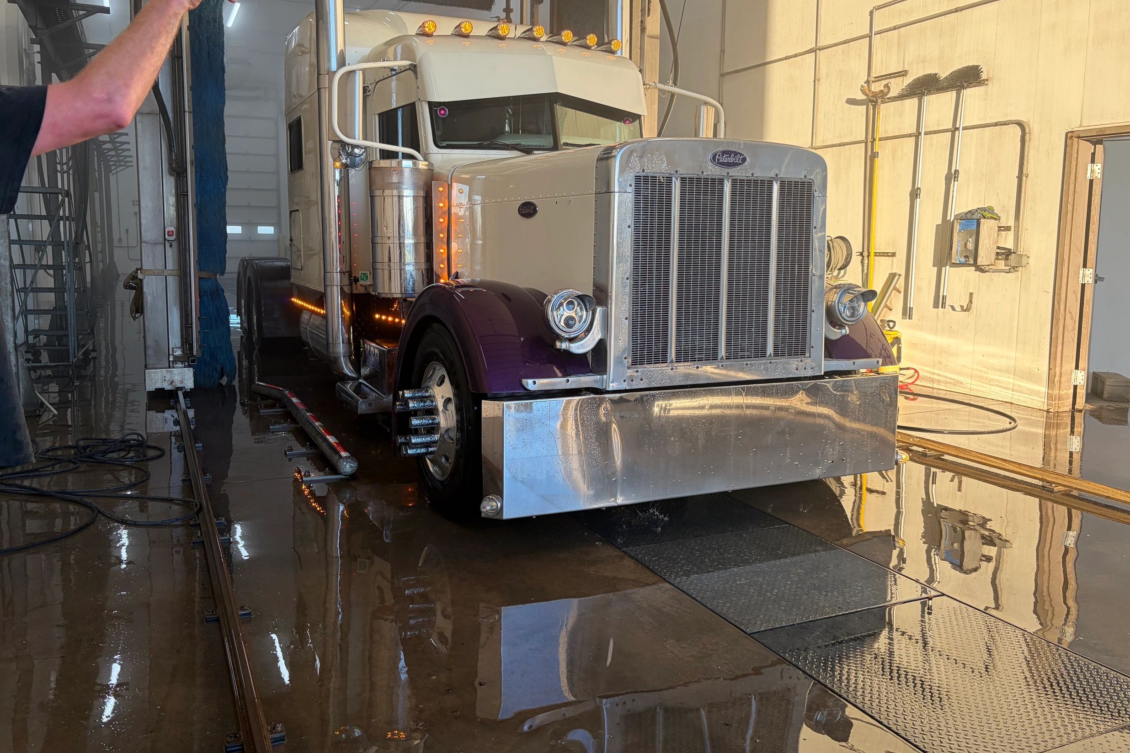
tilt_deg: -7.1
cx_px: 547
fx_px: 879
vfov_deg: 46.3
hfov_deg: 65.5
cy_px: 334
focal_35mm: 28
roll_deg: +0.4
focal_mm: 5.96
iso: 50
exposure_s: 1/223
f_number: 1.6
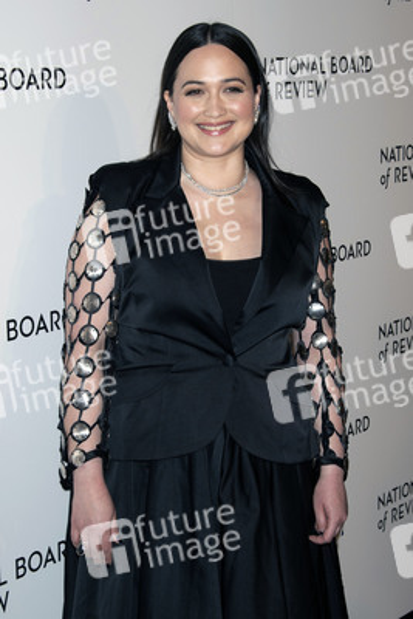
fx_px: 825
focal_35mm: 48
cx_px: 206
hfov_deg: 28.1
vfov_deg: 41.1
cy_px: 310
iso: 400
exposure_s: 1/200
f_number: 7.1
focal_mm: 48
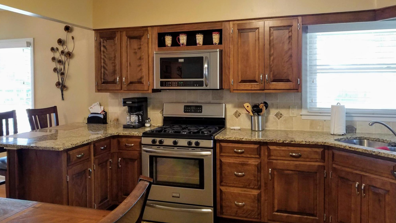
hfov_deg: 66.1
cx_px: 201
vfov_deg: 40.1
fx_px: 305
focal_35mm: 29
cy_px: 98
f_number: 1.7
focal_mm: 4.25
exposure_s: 1/30
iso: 160
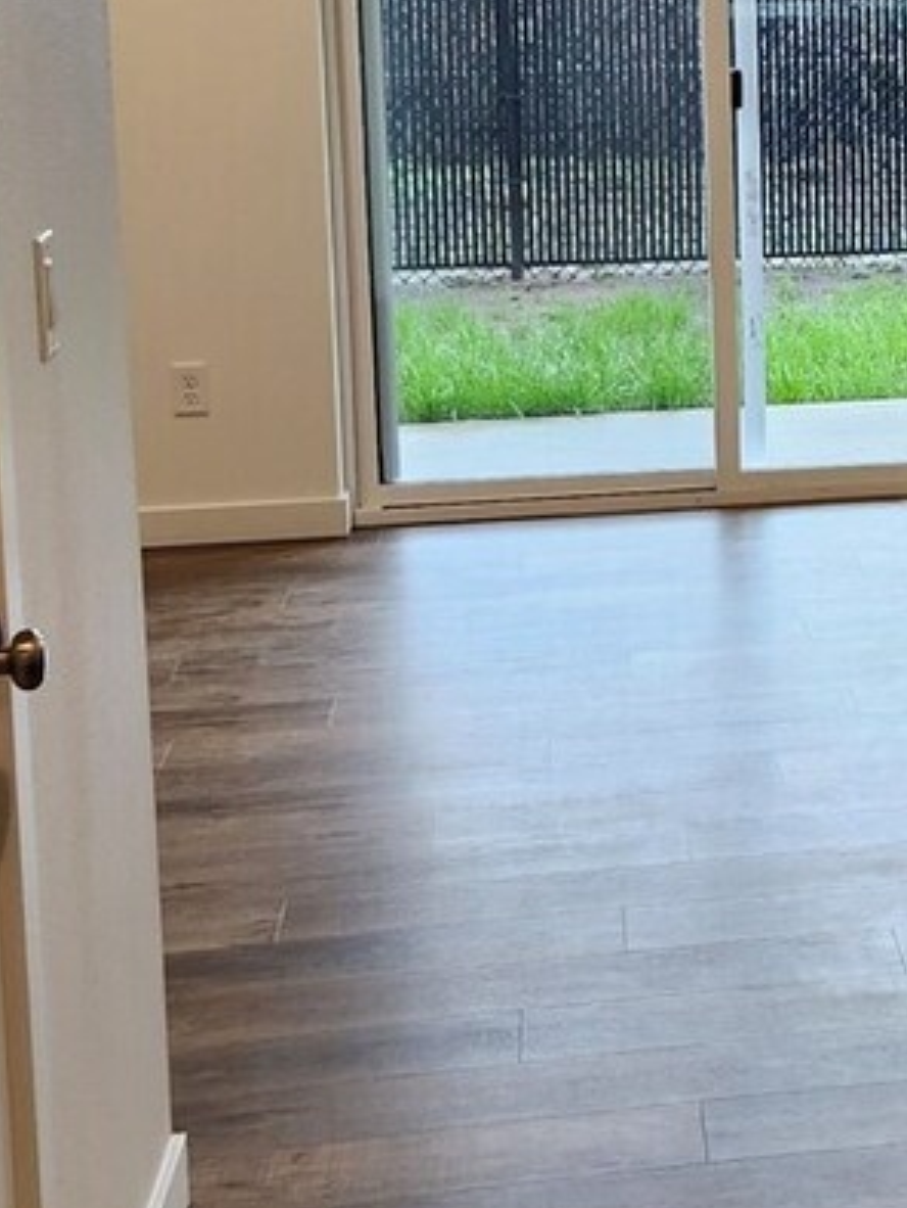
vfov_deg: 22.9
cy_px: 224
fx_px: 2931
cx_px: 1094
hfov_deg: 16.8
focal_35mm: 84
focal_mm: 5.4
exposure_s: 1/120
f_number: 1.8
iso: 100
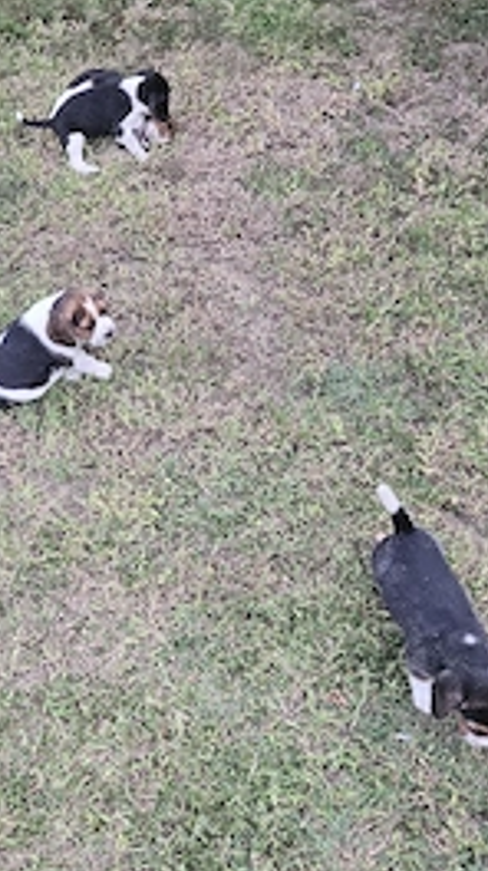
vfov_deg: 52.6
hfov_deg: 30.6
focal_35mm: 38
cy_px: 505
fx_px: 876
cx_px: 122
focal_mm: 5.4
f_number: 1.8
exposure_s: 1/204
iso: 250
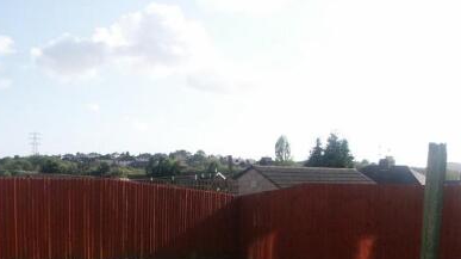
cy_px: 221
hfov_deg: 43.8
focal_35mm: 46
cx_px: 142
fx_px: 562
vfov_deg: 25.3
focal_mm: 7.43
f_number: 4
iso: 200
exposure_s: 1/2000
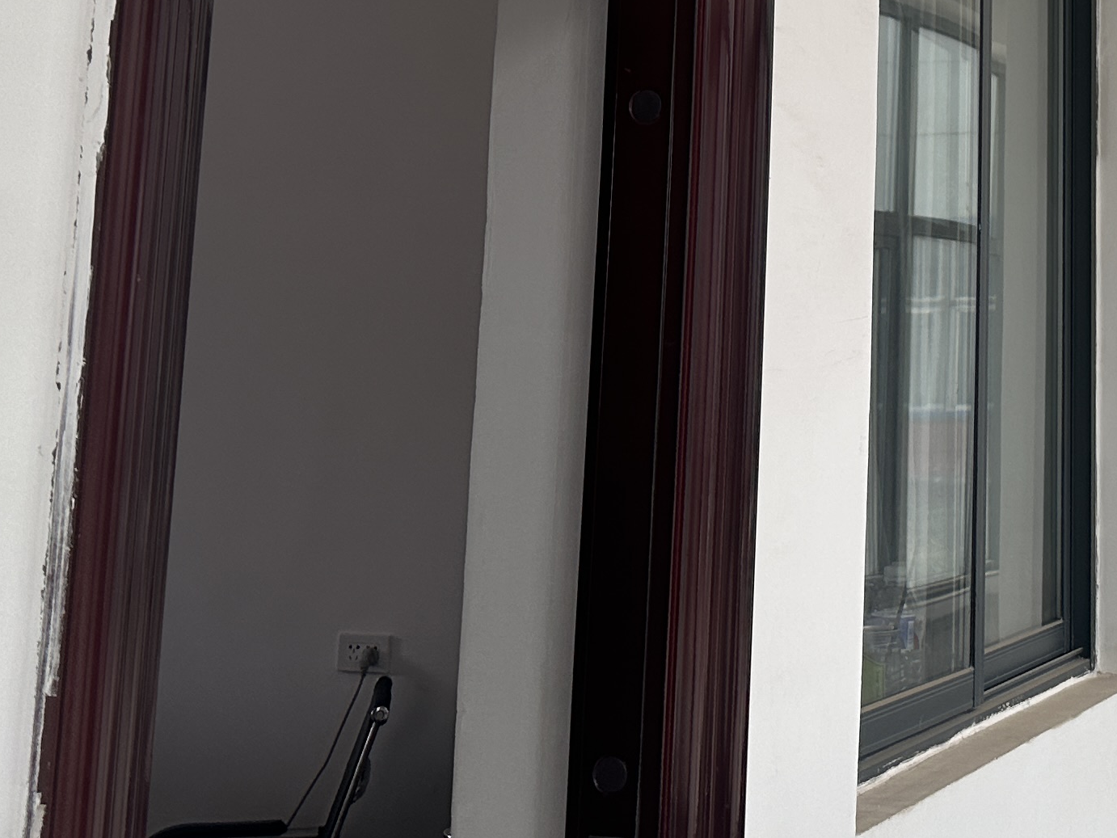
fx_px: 2259
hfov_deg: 26.5
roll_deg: -0.4
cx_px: 1075
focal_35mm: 70
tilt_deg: +11.0
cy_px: -69
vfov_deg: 20.1
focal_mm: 6.86
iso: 80
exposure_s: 1/121
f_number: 1.78
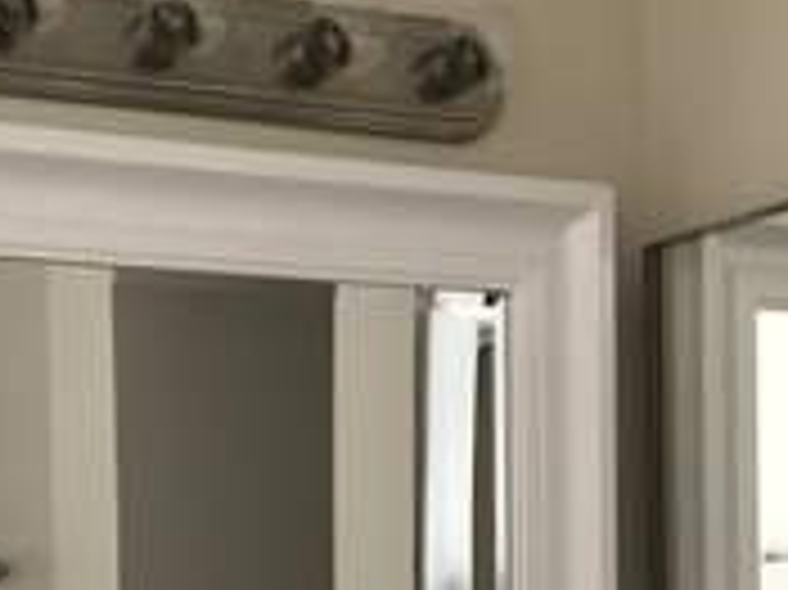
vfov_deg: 18.2
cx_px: 225
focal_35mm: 77
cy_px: 696
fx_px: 1752
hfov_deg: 25.1
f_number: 1.8
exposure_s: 1/15
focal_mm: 3.99
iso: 50
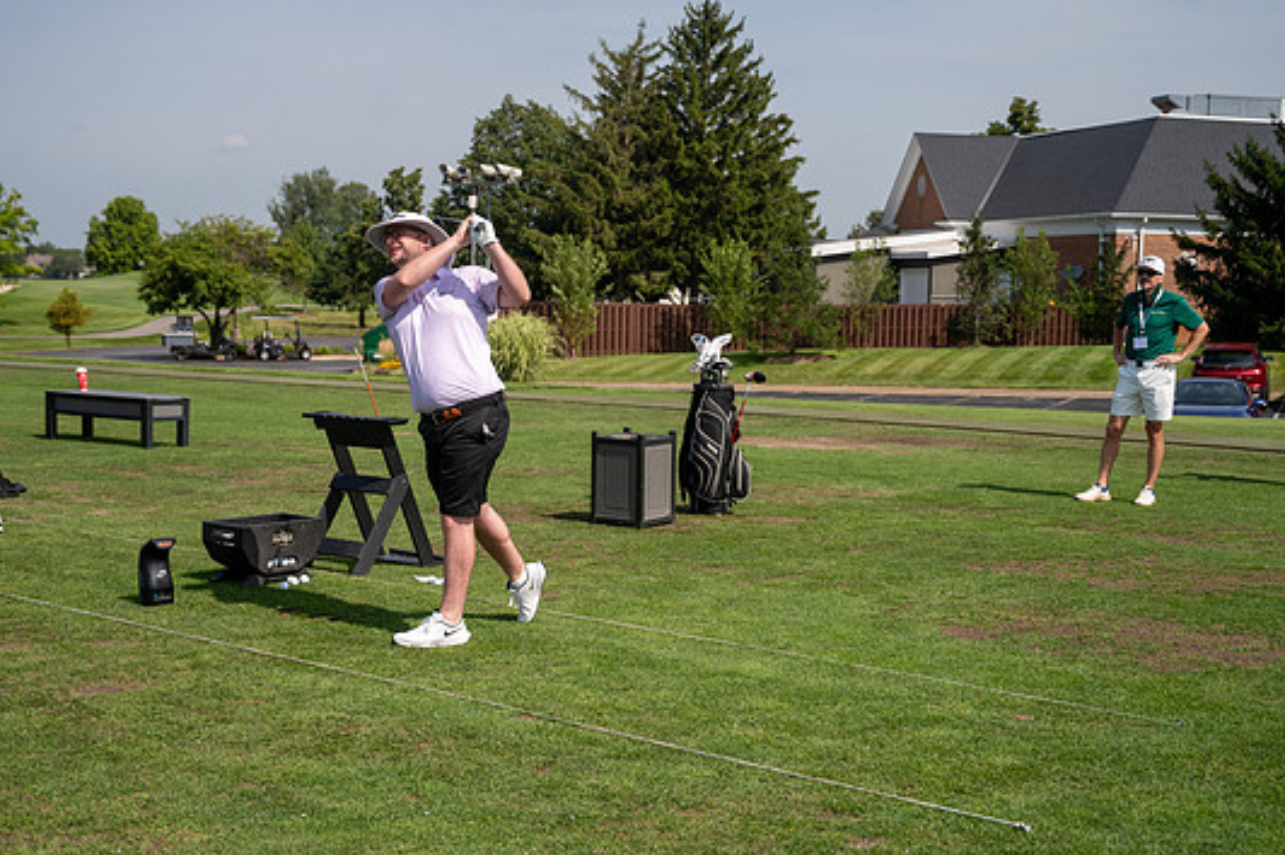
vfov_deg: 28.0
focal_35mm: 48
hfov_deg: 41.1
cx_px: 664
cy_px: 454
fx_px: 1712
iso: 250
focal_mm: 44
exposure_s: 1/4000
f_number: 4
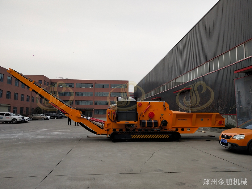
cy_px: 94
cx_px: 126
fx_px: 218
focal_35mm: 30
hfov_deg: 60.0
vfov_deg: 46.8
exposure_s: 1/528
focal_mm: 3.95
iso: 50
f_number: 1.8
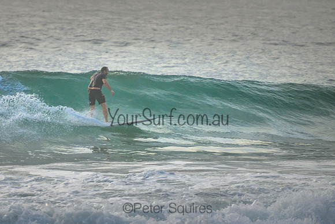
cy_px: 98
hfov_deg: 3.7
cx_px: 114
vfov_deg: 2.5
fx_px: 5117
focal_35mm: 550
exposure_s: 1/2000
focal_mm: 400
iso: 800
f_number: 5.6
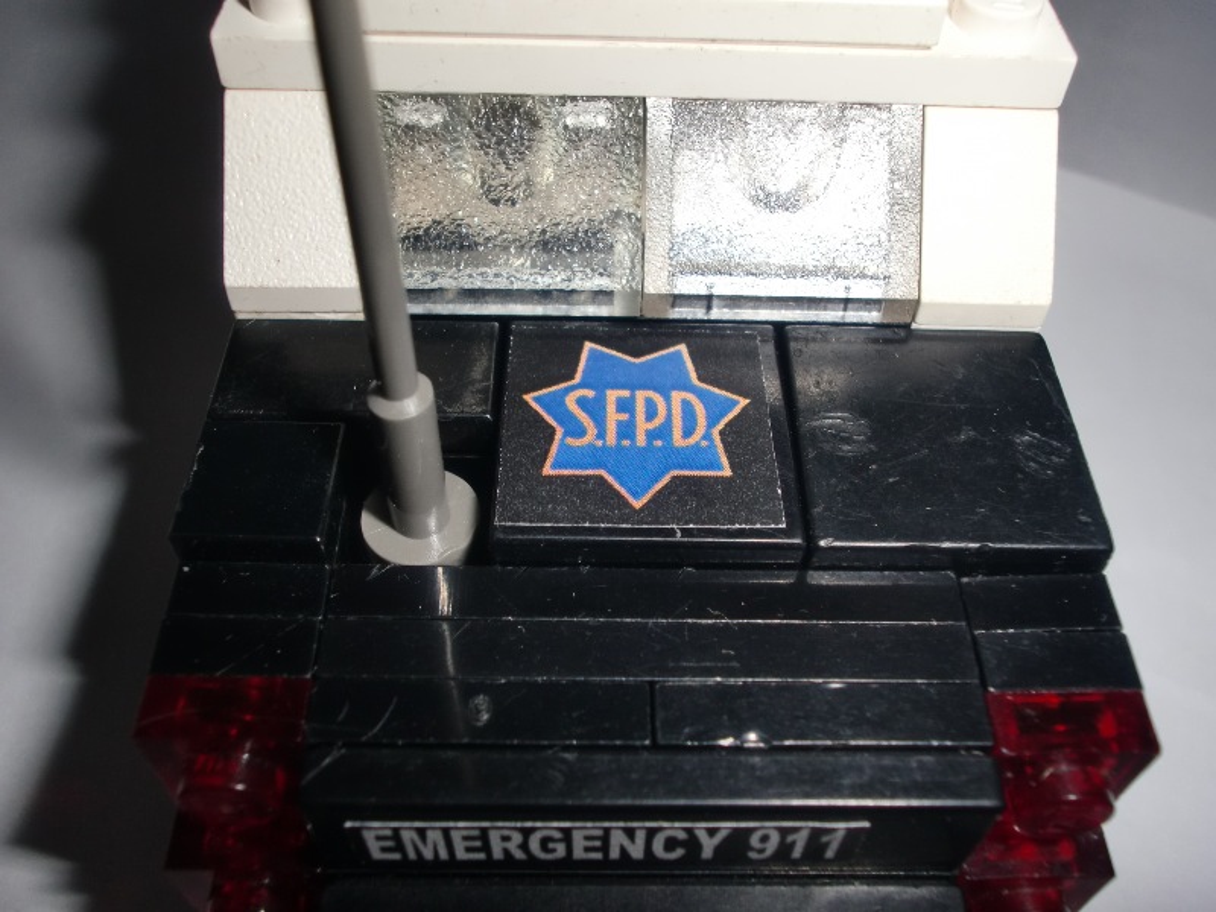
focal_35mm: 34
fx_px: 1194
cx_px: 608
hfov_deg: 54.0
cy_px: 456
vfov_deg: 41.8
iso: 64
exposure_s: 1/60
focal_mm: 5.58
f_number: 8.4
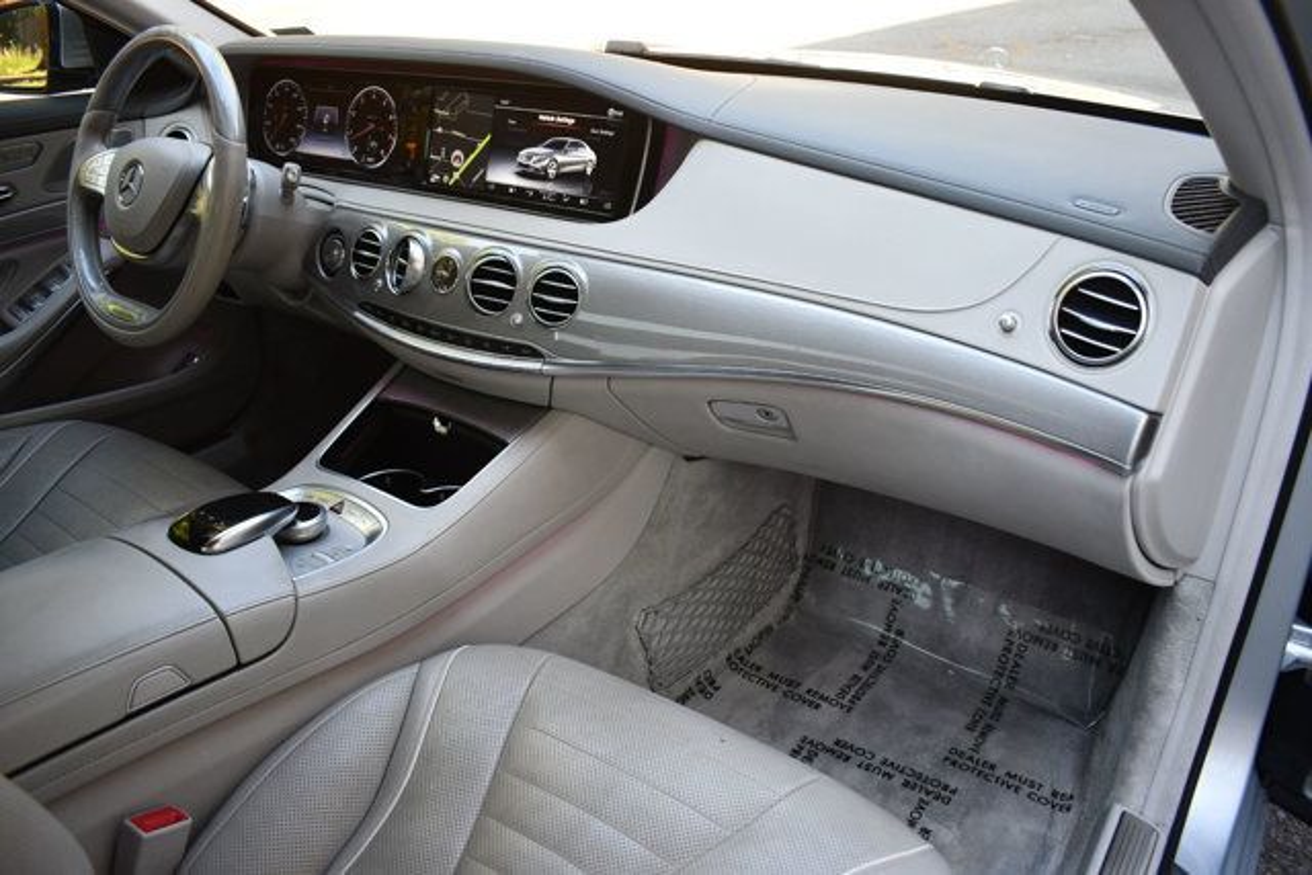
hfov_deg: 67.4
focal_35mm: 27
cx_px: 656
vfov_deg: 48.0
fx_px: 984
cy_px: 438
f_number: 3.5
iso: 800
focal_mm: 18
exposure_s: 1/250
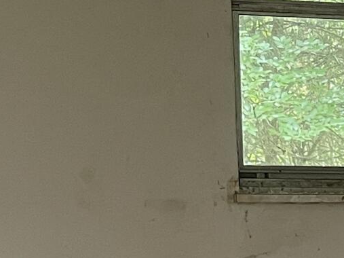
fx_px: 1470
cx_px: 460
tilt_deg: -13.0
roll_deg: +0.0
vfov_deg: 9.3
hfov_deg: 12.9
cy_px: 552
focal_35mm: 148
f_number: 1.6
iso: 200
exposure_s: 1/60
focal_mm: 5.1
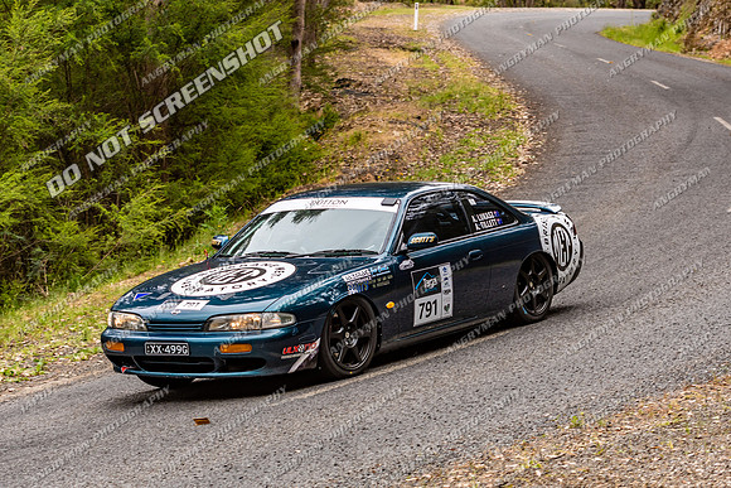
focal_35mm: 105
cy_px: 244
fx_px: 2132
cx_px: 366
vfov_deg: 13.0
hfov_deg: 19.5
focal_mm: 70
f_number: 4.5
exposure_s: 1/1250
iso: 250
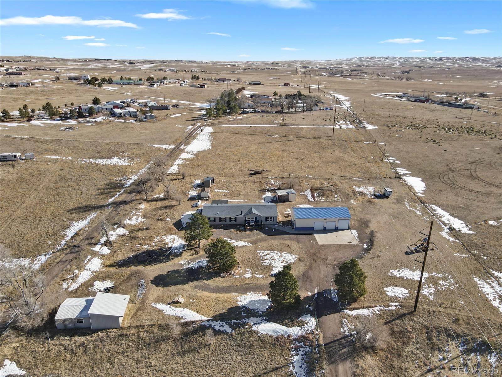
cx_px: 251
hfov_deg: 71.6
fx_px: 348
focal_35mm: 24
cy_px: 188
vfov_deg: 56.8
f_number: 2.8
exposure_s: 1/400
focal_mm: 4.5
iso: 100
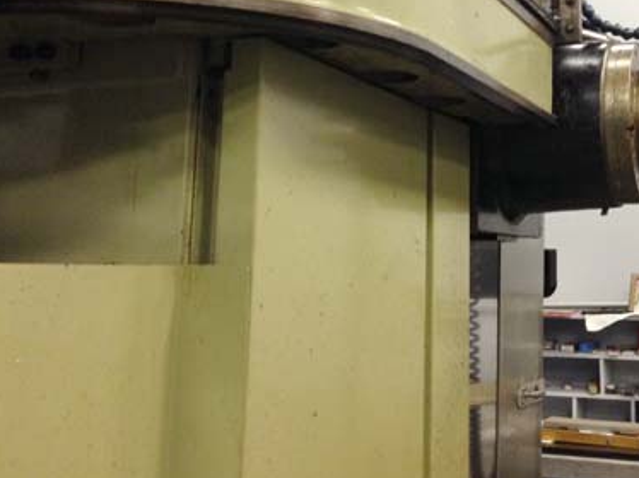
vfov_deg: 27.1
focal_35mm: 53
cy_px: 118
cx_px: 477
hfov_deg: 35.4
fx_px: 978
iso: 250
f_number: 2.4
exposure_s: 1/20
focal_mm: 4.12
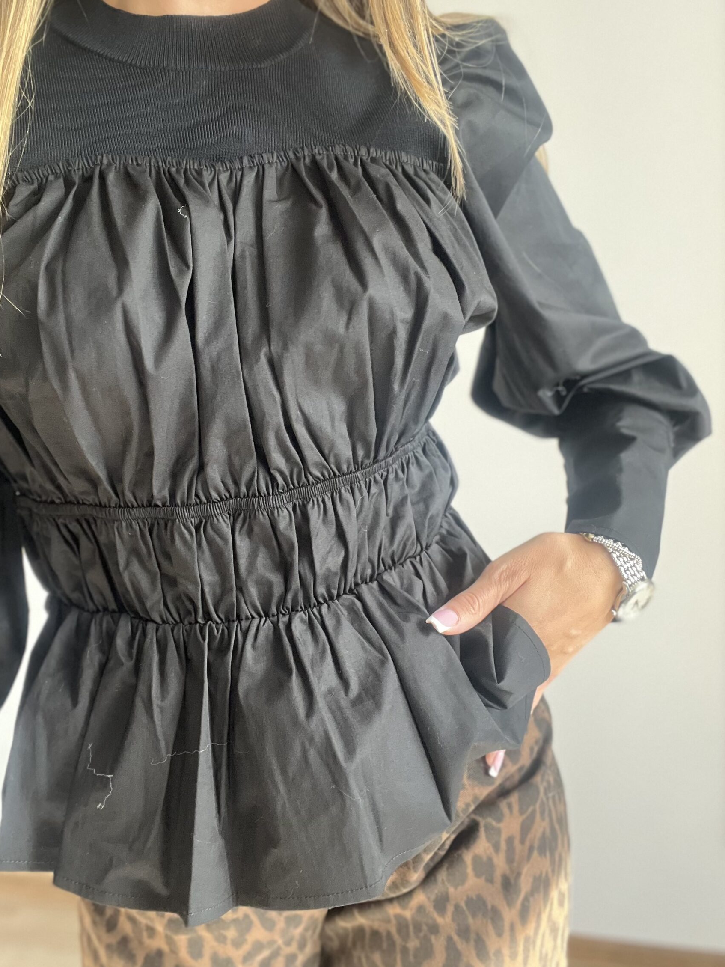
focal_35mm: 34
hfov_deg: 41.7
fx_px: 950
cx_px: 327
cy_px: 459
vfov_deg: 53.9
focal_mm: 2.71
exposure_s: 1/50
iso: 200
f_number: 2.2
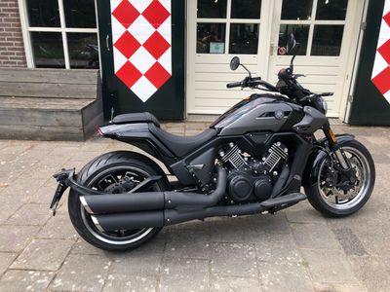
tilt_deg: -20.4
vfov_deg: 49.7
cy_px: 146
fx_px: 315
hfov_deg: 63.4
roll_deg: -1.5
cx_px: 195
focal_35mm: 28
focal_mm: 3.99
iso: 20
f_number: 1.8
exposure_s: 1/338
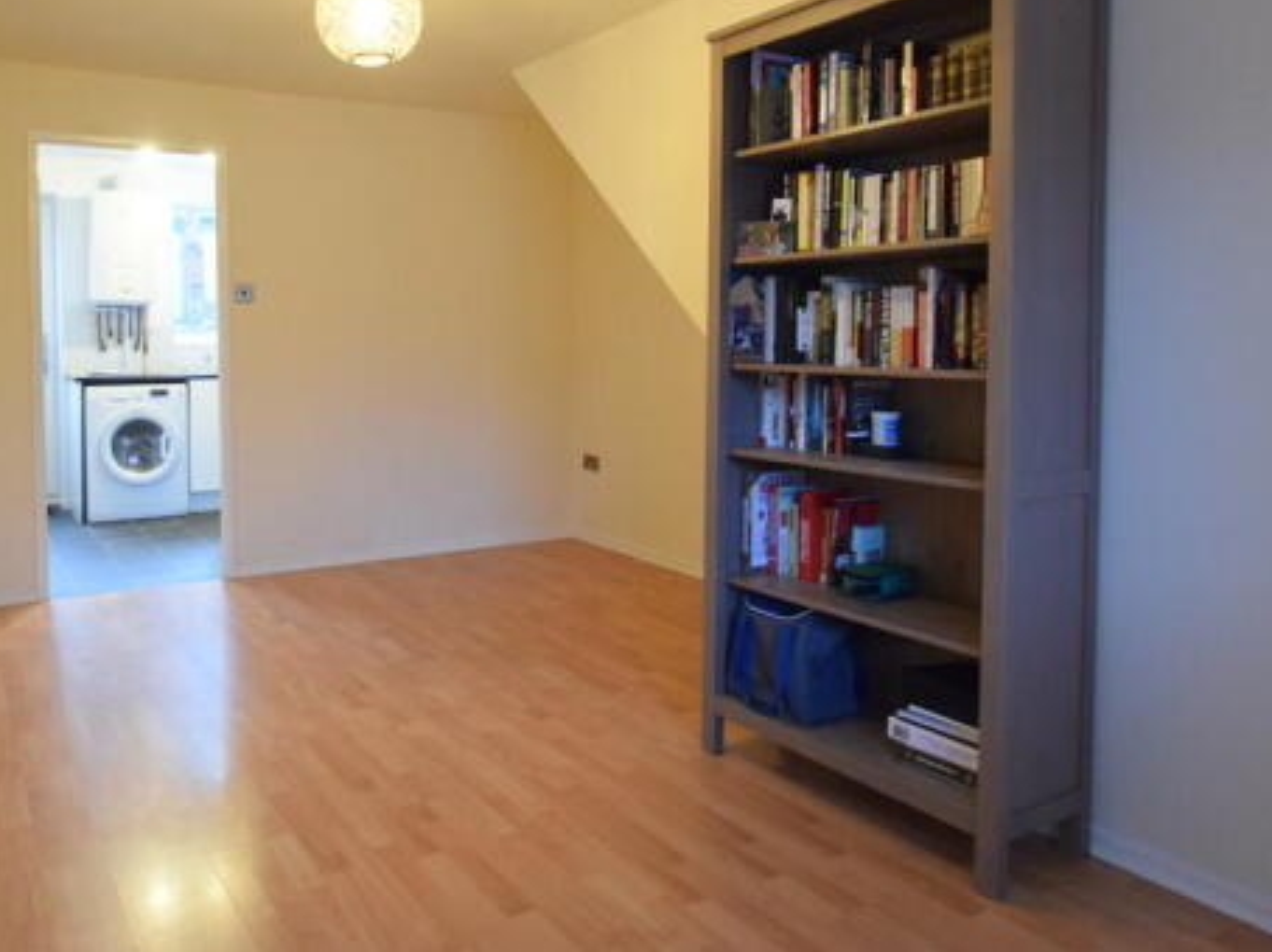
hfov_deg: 69.0
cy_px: 343
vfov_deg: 54.1
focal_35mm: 25
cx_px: 542
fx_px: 918
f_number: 3.8
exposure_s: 1/60
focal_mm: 12
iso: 2500
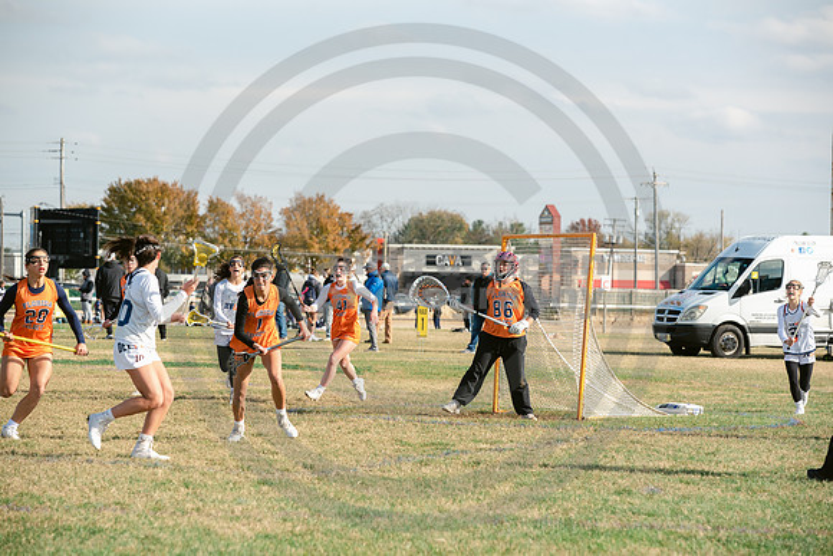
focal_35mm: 135
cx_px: 416
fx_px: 3124
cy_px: 278
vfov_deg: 10.2
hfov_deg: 15.2
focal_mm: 135
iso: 250
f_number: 5
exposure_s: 1/1600
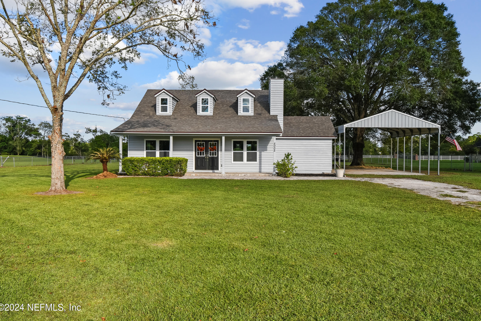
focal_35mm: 25
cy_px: 155
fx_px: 334
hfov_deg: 71.5
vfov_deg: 51.3
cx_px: 247
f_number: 7.1
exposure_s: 1/400
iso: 100
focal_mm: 16
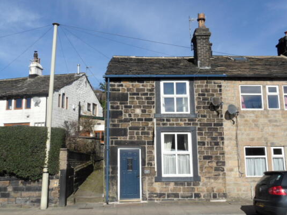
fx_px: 290
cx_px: 139
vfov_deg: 40.7
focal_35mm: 35
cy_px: 111
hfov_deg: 52.6
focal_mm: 5.3
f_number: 5
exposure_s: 1/500
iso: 80
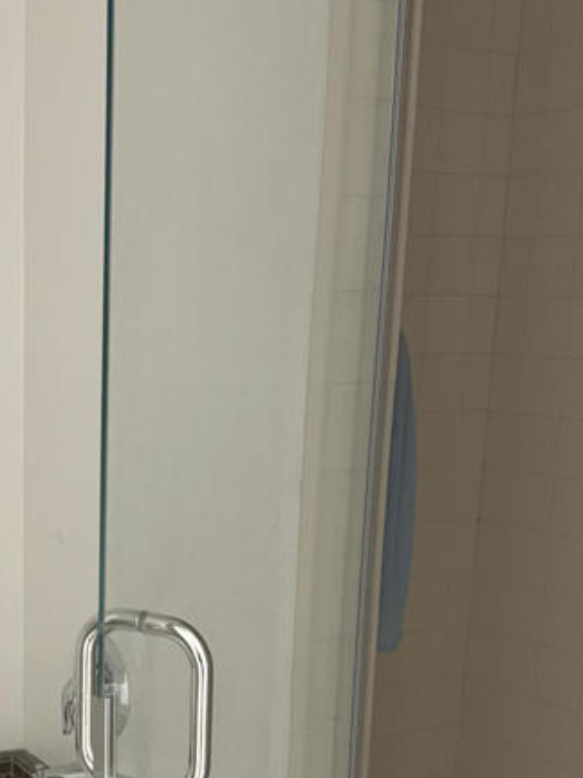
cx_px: 52
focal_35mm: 57
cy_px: 610
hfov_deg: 24.8
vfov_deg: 32.9
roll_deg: -0.1
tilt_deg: -14.1
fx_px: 1281
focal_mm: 6.76
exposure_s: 1/60
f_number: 1.78
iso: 640
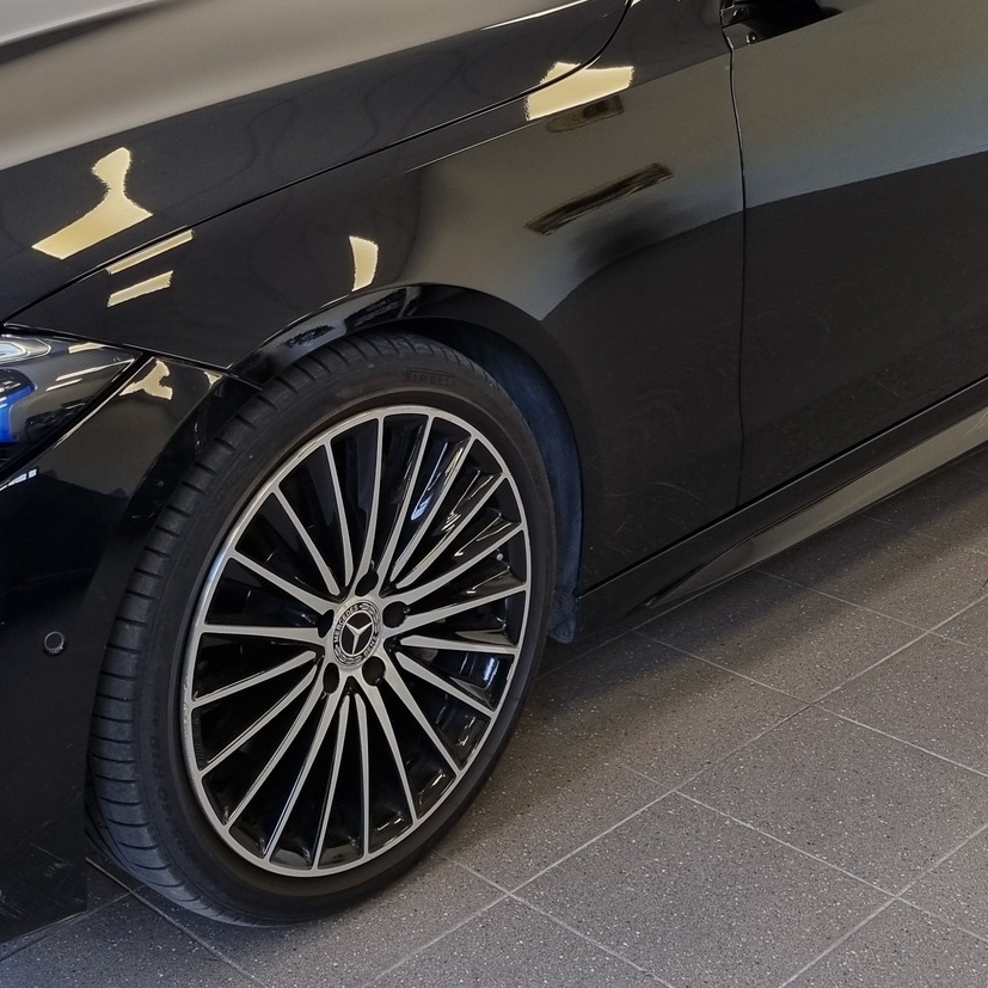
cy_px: 268
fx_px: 1808
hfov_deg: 30.3
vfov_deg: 30.1
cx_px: 319
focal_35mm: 56
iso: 100
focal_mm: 5.4
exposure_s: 1/100
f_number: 1.8
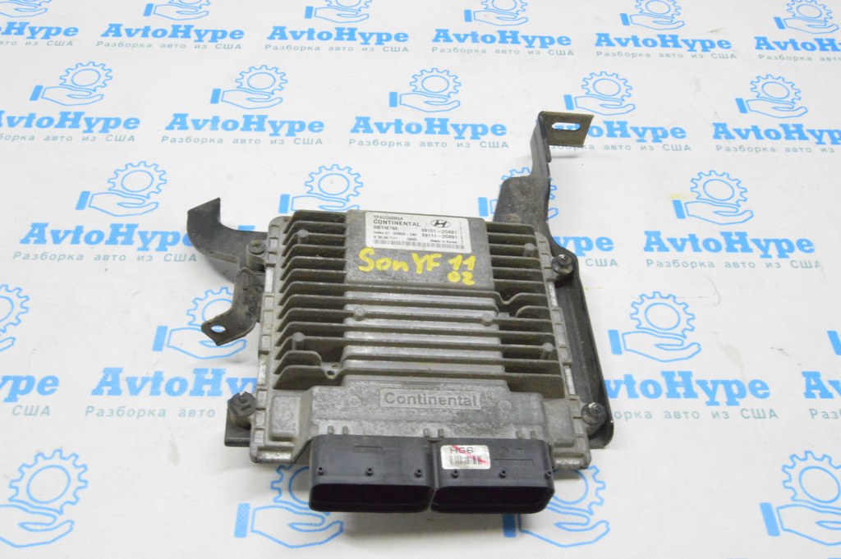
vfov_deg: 38.3
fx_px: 805
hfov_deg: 55.1
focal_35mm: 34
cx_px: 420
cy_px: 280
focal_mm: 23
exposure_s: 1/15
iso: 6400
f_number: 20
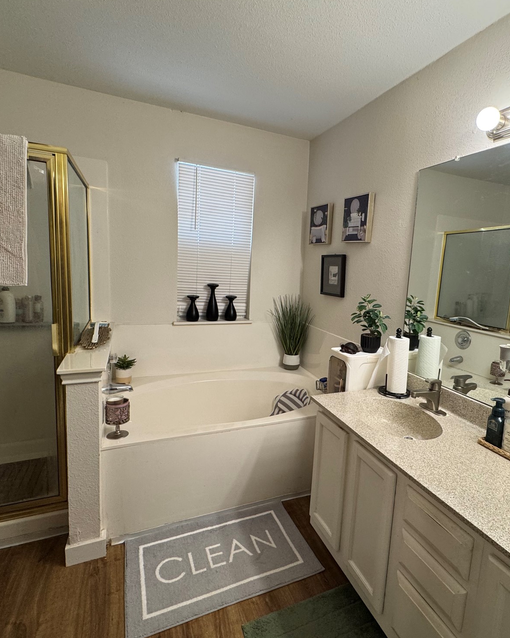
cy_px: 313
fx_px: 359
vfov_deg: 83.3
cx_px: 301
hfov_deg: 70.3
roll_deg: -3.4
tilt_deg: -7.1
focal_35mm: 19
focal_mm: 2.22
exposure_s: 1/60
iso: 160
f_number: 2.2
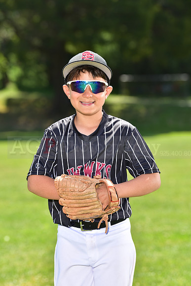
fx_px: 1153
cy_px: 143
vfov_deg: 14.2
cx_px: 96
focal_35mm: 145
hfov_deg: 9.5
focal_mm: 145
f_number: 5
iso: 100
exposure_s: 1/250
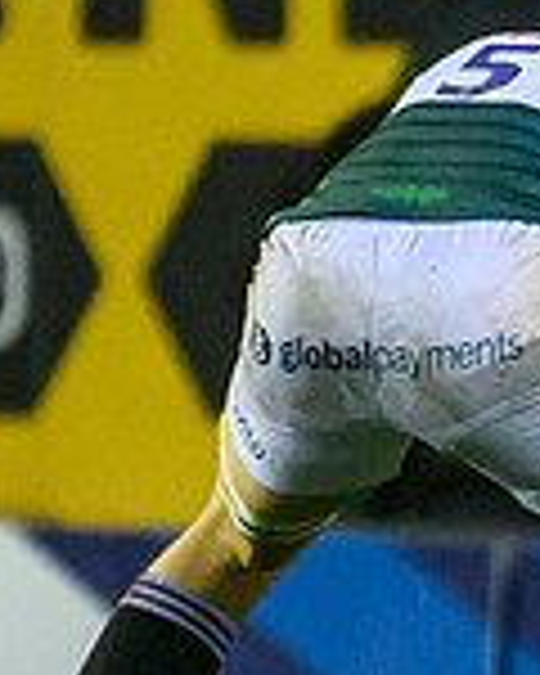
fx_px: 84385
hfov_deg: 0.4
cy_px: 750
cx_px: 1347
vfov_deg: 0.5
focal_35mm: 4224
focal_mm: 560
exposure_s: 1/1250
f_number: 4
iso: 8000
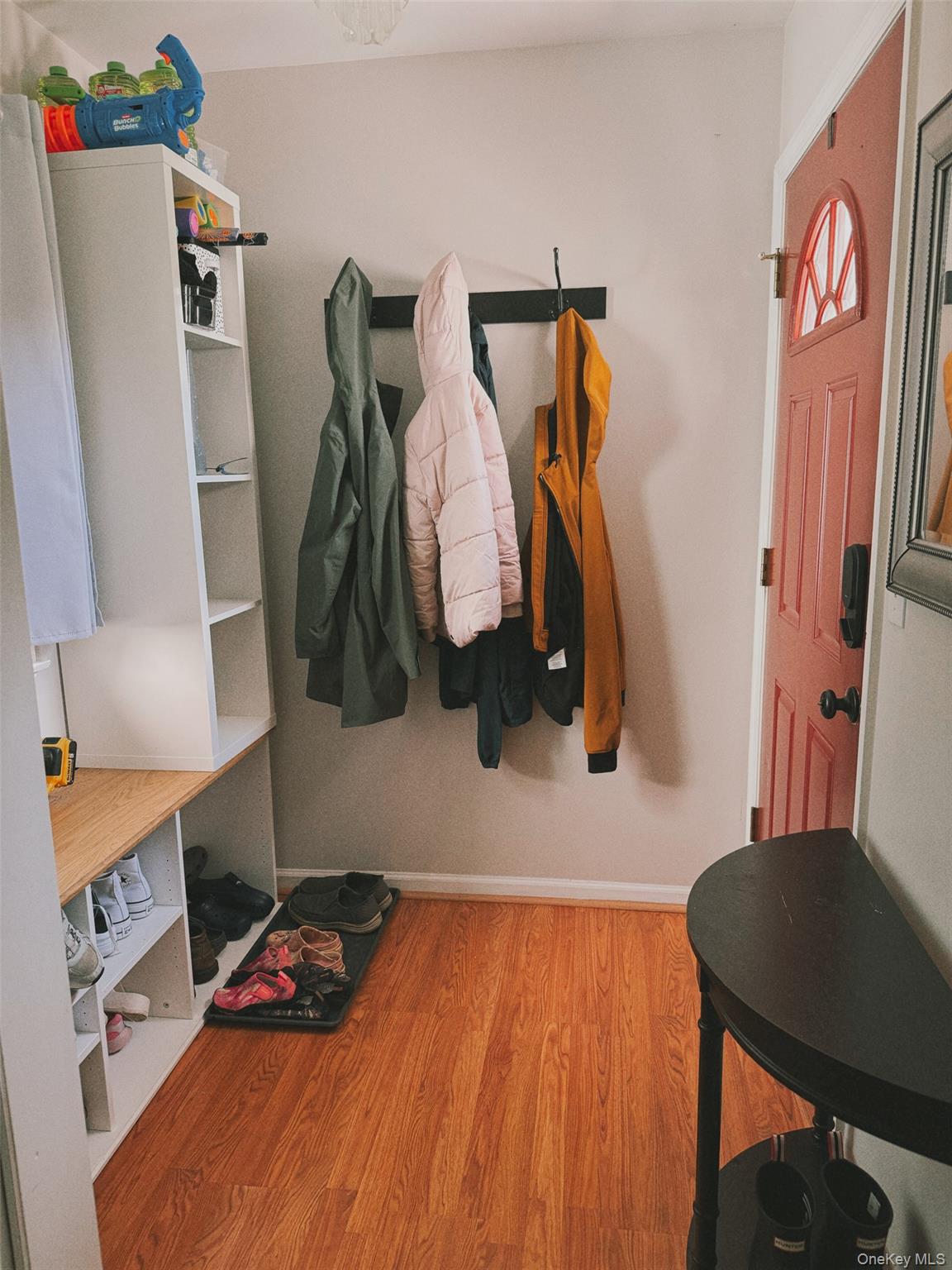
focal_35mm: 24
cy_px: 635
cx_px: 476
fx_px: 880
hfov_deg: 56.8
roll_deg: +0.5
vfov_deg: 71.6
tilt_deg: -11.0
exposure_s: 1/77
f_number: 1.78
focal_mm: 6.76
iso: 200
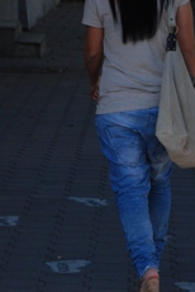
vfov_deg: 7.7
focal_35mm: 267
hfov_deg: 5.1
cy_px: 278
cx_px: 226
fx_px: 2163
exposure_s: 1/800
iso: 400
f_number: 5.3
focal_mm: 66
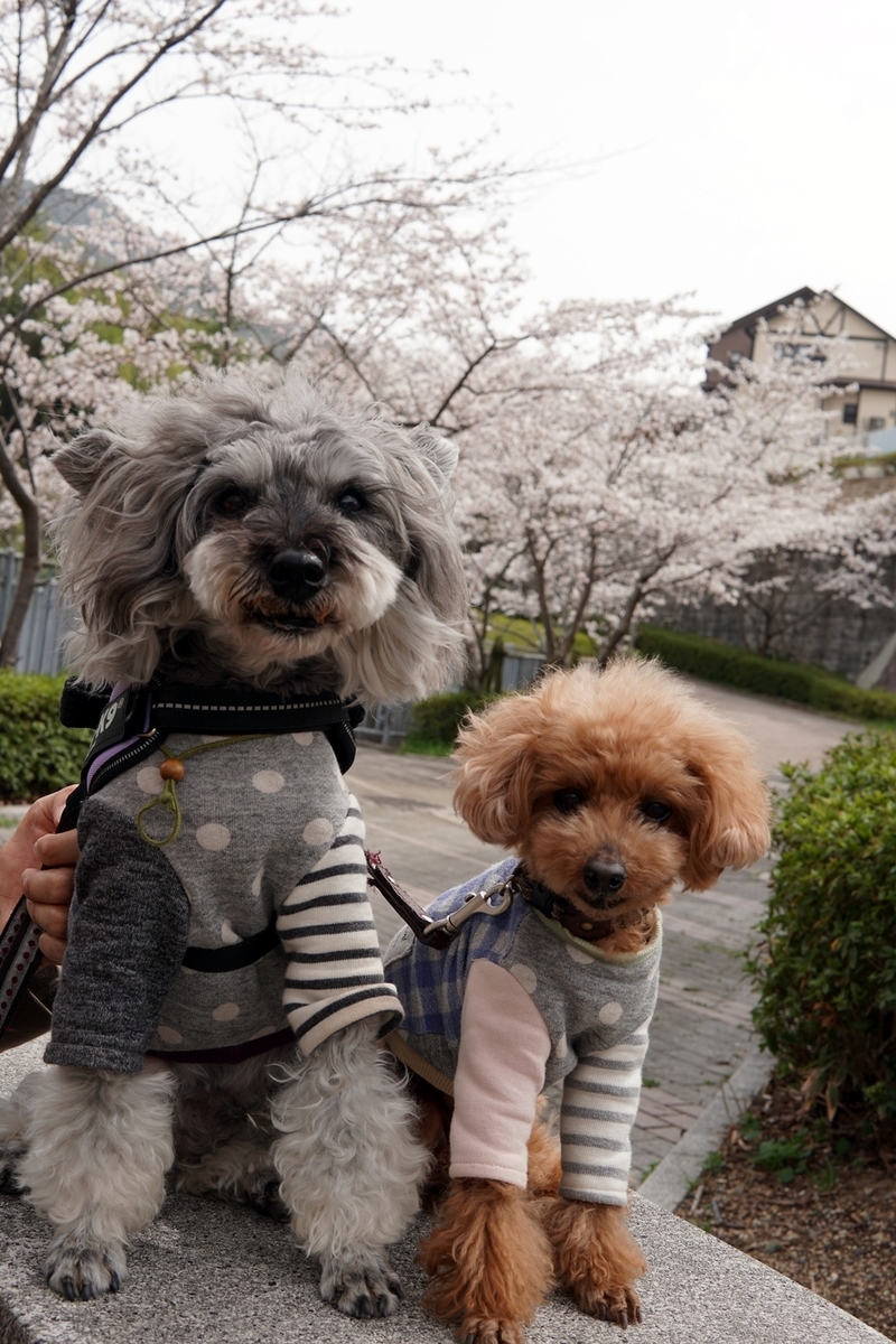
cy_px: 672
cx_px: 448
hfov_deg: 29.9
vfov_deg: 43.6
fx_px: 1680
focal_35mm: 45
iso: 100
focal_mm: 30
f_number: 8
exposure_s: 1/160
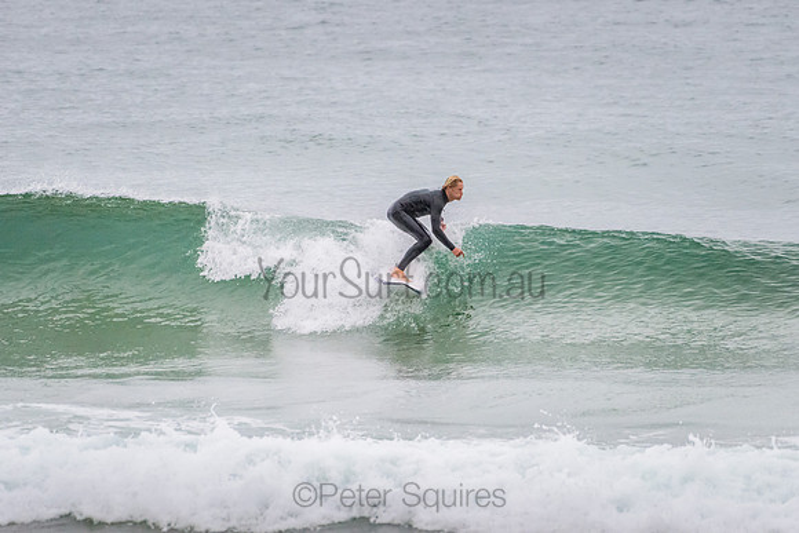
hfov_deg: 3.4
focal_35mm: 613
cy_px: 267
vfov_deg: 2.2
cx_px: 458
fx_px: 13615
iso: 1600
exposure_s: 1/800
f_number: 5.6
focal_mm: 500
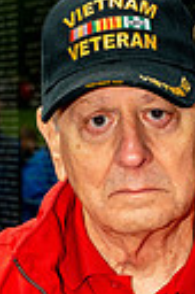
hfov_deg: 7.0
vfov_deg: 10.3
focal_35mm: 197
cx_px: 123
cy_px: 365
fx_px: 1605
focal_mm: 56
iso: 1100
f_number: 8
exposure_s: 1/640
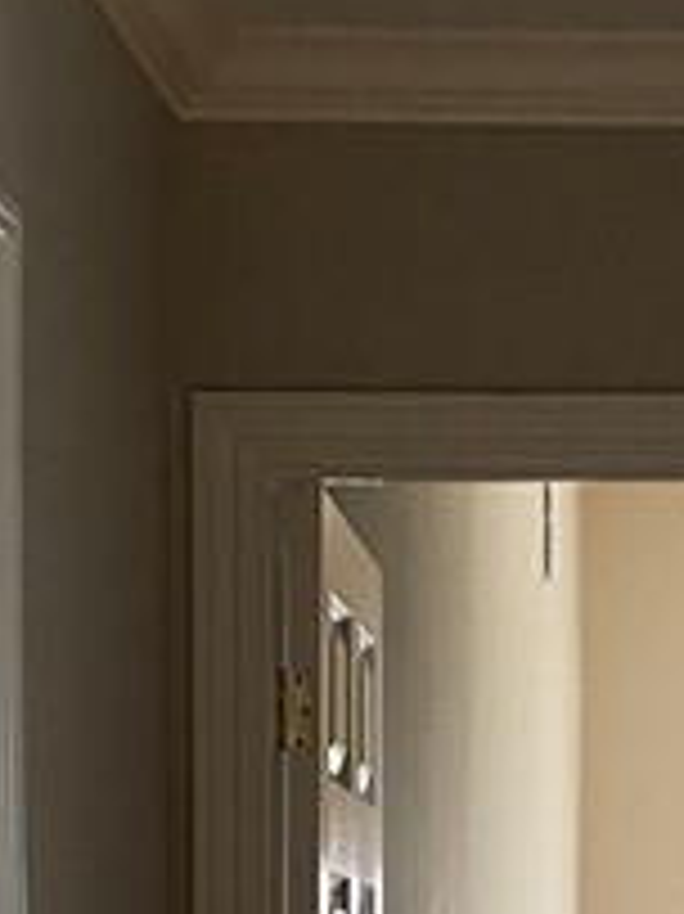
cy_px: 1238
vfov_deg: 14.3
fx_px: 3455
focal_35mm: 131
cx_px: 490
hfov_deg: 11.3
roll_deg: -1.2
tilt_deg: -4.3
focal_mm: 4.25
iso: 320
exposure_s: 1/60
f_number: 1.8
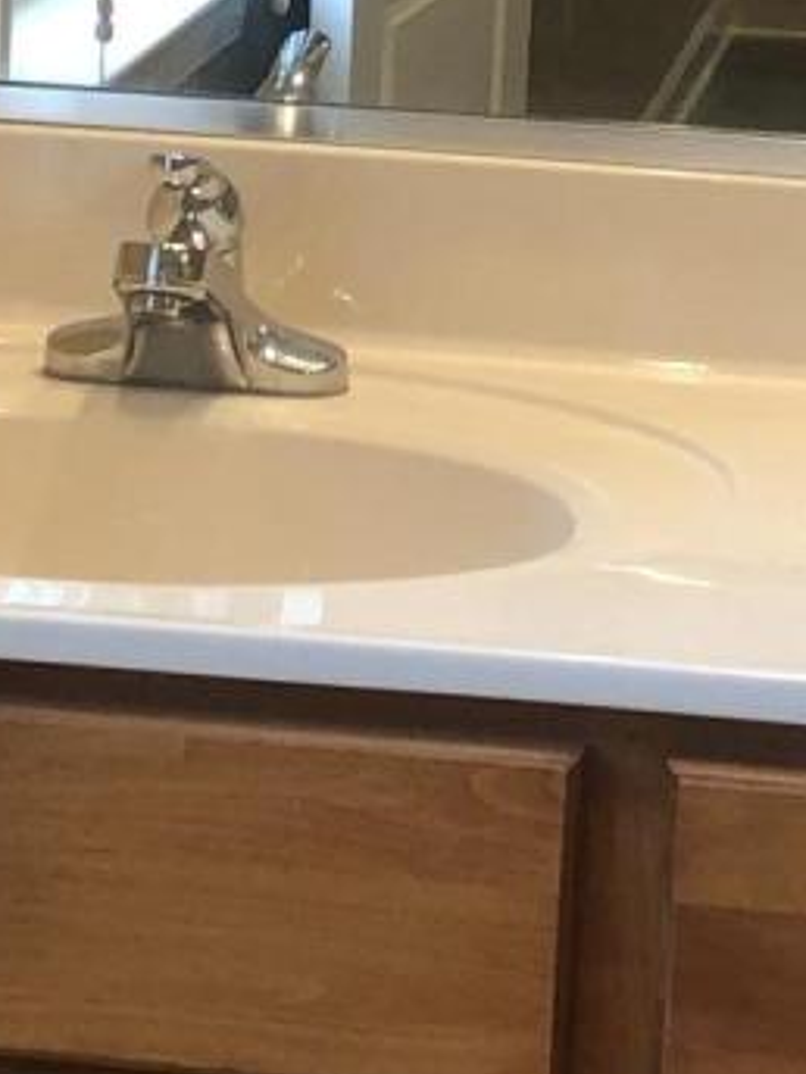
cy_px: -150
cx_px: 603
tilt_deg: -5.9
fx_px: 5060
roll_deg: -1.2
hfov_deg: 9.1
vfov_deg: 11.9
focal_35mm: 163
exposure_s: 1/24
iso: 40
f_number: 1.8
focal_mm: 3.99
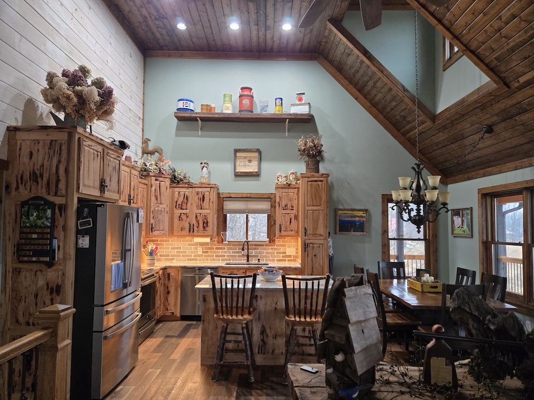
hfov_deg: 73.9
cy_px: 200
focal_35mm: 23
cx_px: 267
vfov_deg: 58.9
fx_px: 355
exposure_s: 1/120
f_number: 1.8
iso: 400
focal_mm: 5.4
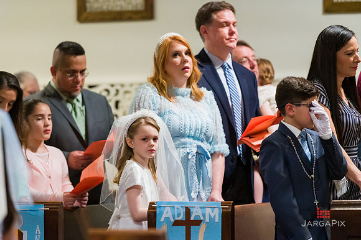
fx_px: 2004
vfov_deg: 6.9
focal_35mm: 200
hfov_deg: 10.3
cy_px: 120
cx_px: 180
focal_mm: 200
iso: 6400
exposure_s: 1/200
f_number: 3.2
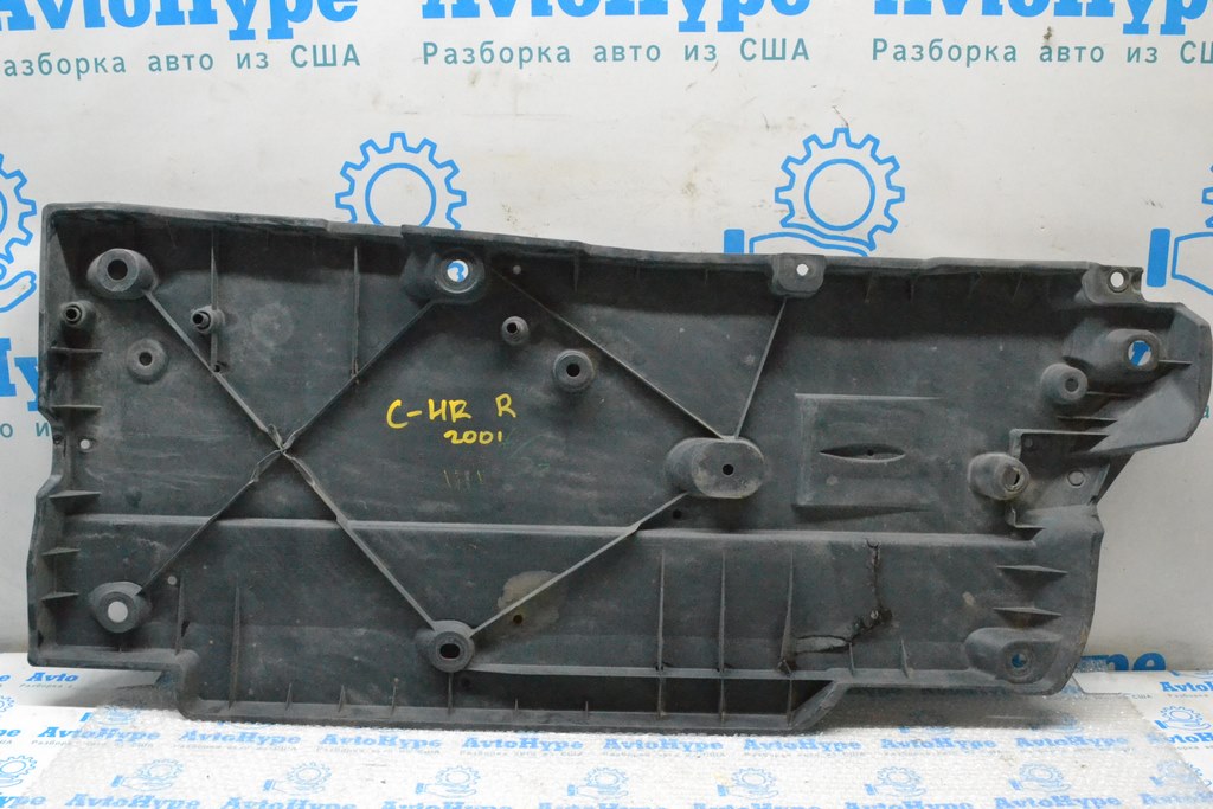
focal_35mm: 33
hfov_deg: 57.2
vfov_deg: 40.0
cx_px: 606
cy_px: 404
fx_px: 1112
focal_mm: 22
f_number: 11
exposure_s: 1/100
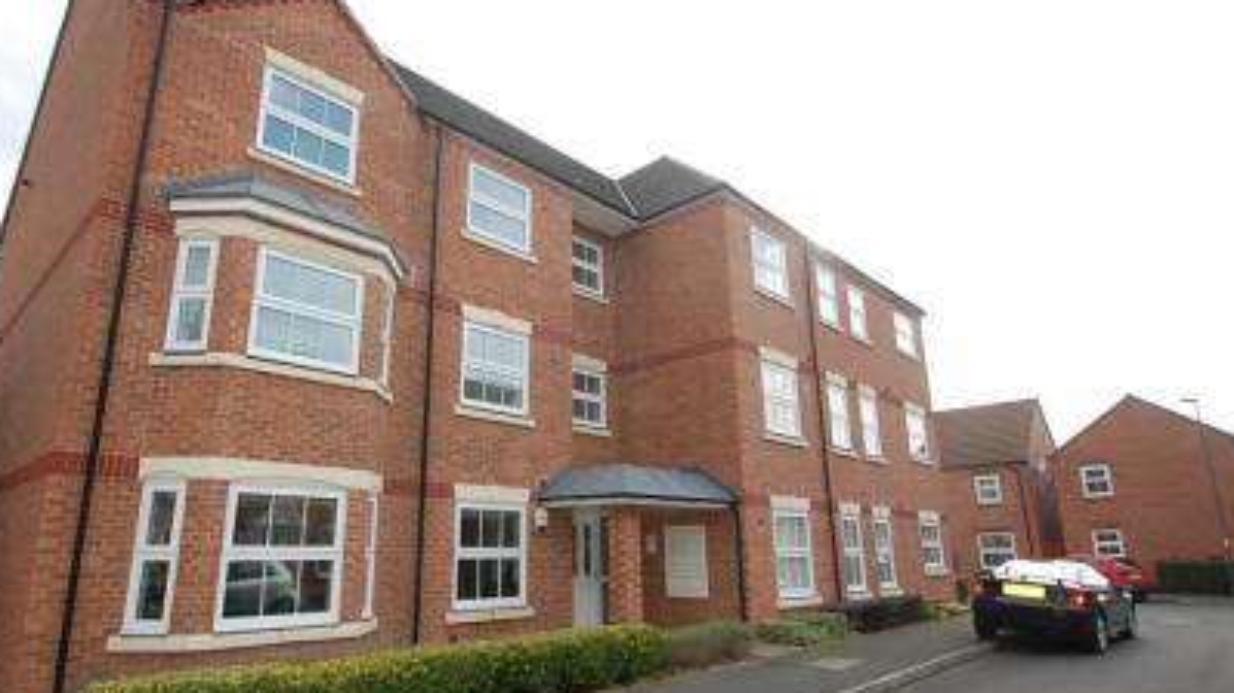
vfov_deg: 54.3
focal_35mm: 21
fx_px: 675
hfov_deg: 84.7
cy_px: 382
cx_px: 566
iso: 400
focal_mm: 11
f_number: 5
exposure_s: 1/500
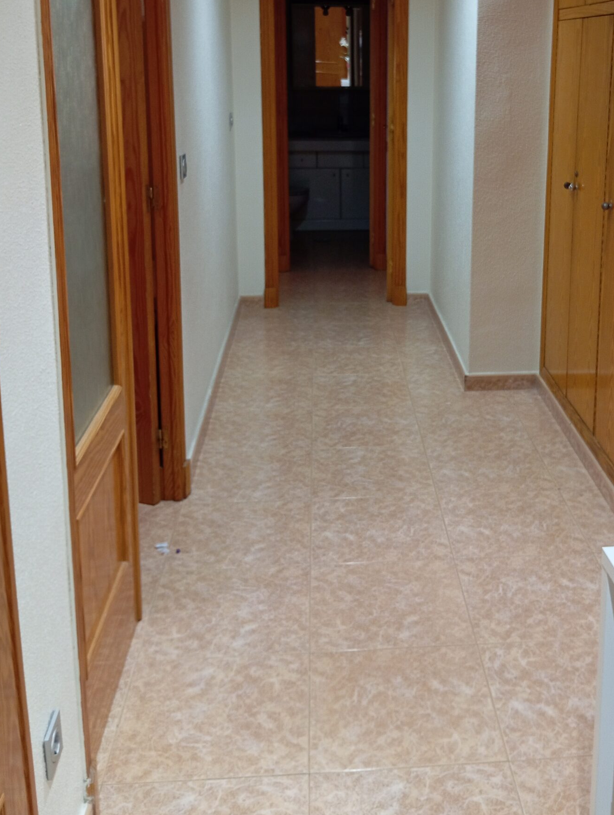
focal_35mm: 41
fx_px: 967
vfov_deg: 44.7
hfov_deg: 34.8
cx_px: 422
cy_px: 242
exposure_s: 1/33.3
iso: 660
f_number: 1.8
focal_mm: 4.22
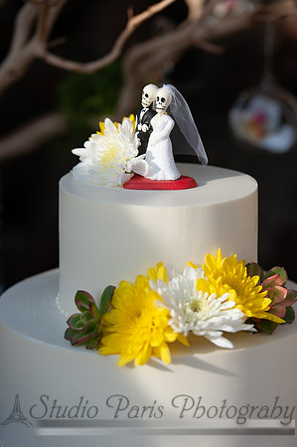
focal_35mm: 135
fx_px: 1674
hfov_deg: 10.1
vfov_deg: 15.2
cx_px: 148
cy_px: 224
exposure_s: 1/2000
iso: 200
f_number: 3.5
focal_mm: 135
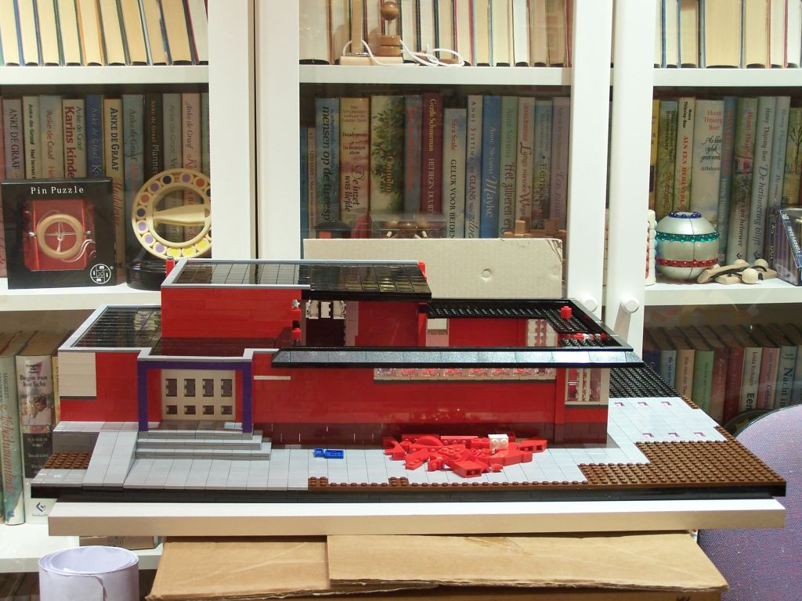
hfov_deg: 34.3
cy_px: 300
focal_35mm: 56
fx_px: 1297
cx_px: 401
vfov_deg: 26.1
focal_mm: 9.3
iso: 80
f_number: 3.1
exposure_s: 1/2
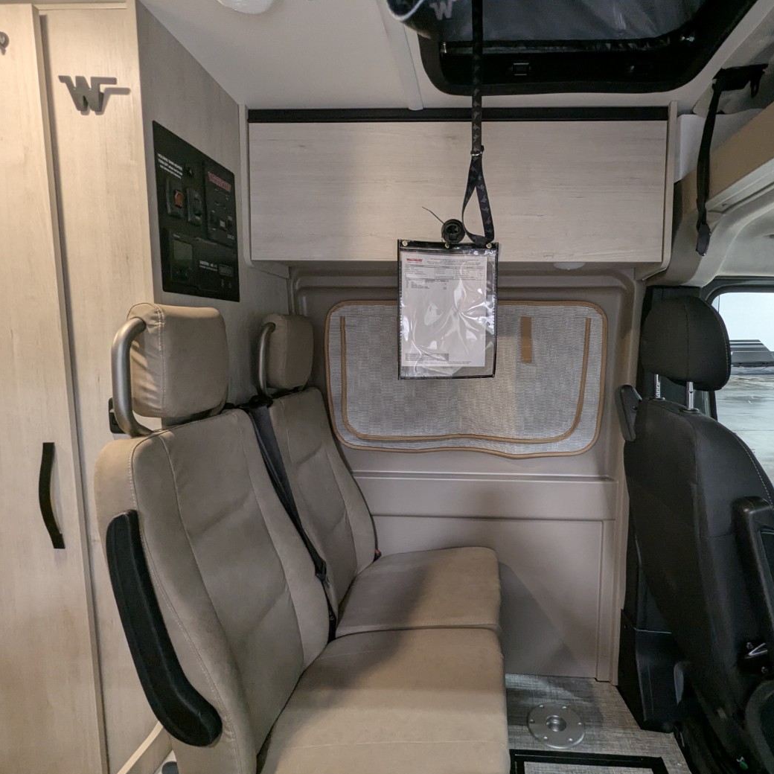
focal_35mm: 19
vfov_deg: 77.7
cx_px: 459
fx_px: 481
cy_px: 390
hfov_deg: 76.9
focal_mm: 2.35
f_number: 2.2
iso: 155
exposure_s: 1/39.3
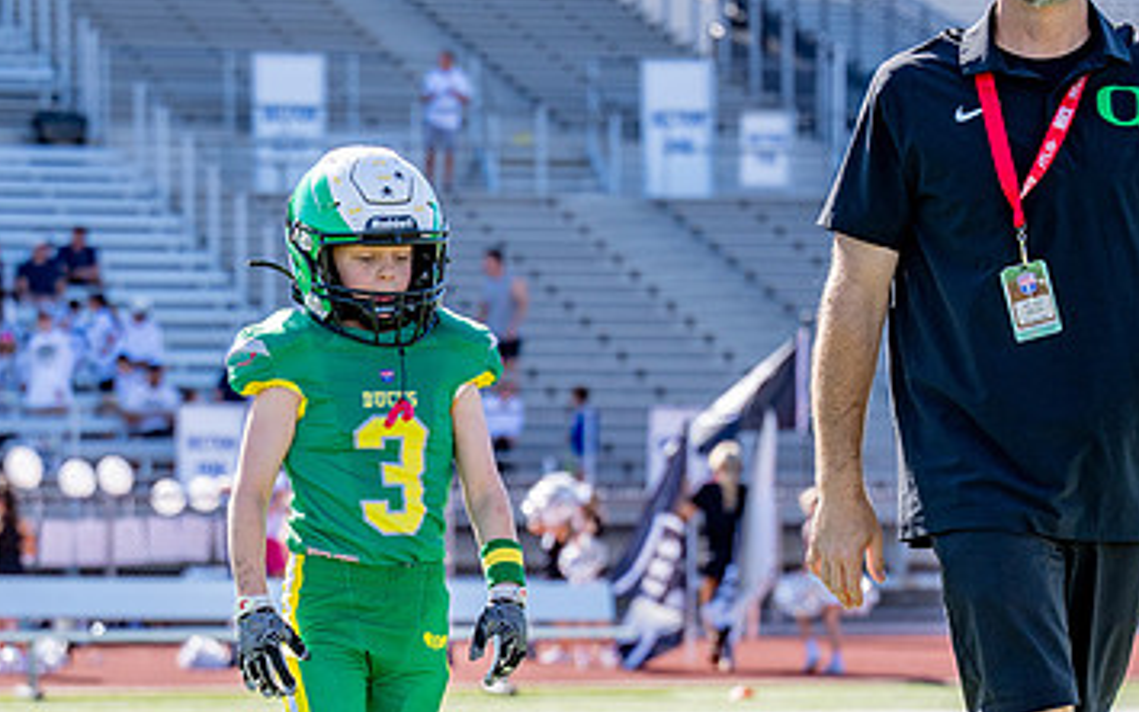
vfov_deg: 8.3
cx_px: 318
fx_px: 4874
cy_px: 589
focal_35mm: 157
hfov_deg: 13.3
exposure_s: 1/2500
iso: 250
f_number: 2.8
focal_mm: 70
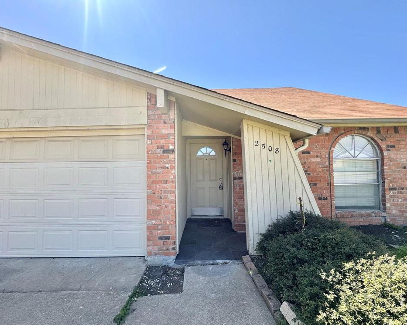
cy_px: 161
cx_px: 202
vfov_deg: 84.0
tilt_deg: +1.7
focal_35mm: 15
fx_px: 181
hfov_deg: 96.8
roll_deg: +0.6
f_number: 2.2
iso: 40
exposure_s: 1/631
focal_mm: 2.22
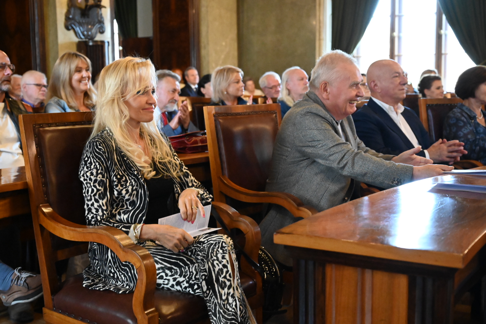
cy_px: 162
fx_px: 607
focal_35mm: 45
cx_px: 243
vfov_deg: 29.9
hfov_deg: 43.6
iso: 14400
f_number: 4.5
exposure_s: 1/400
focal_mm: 45
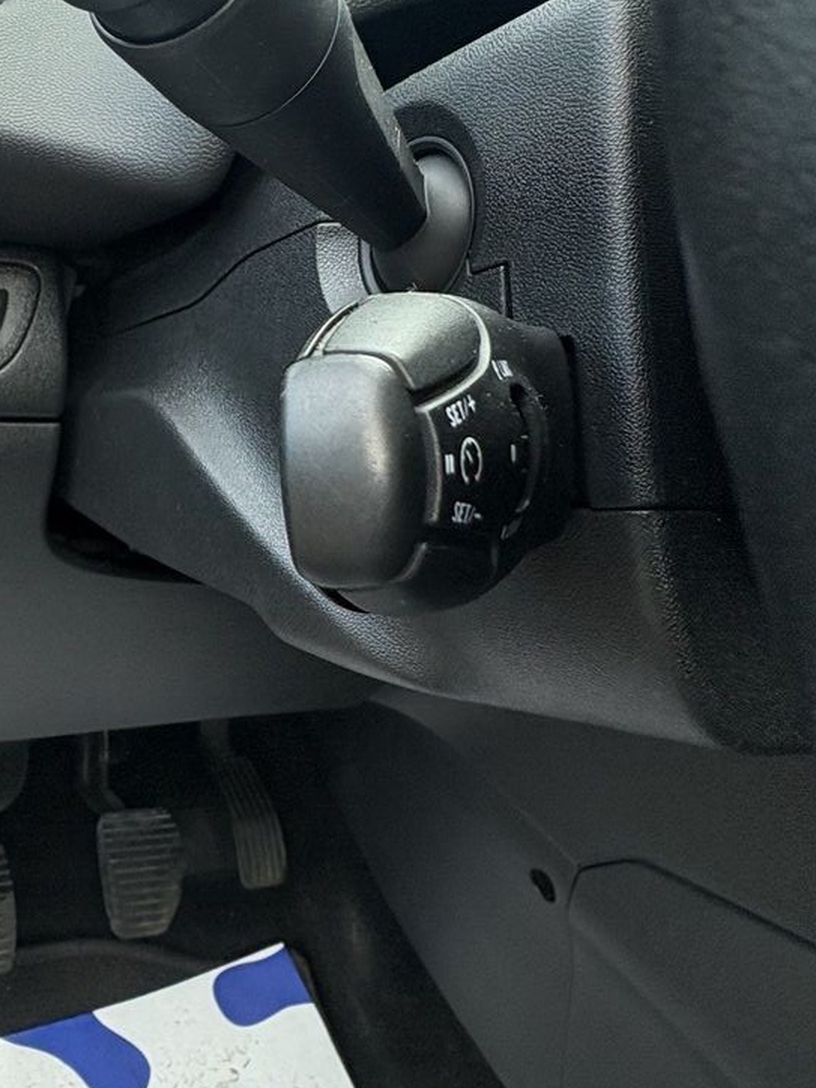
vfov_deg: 55.1
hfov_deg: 40.3
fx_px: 1037
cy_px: 467
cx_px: 113
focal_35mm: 33
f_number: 2.2
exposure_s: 1/104
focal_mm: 2.22
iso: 125
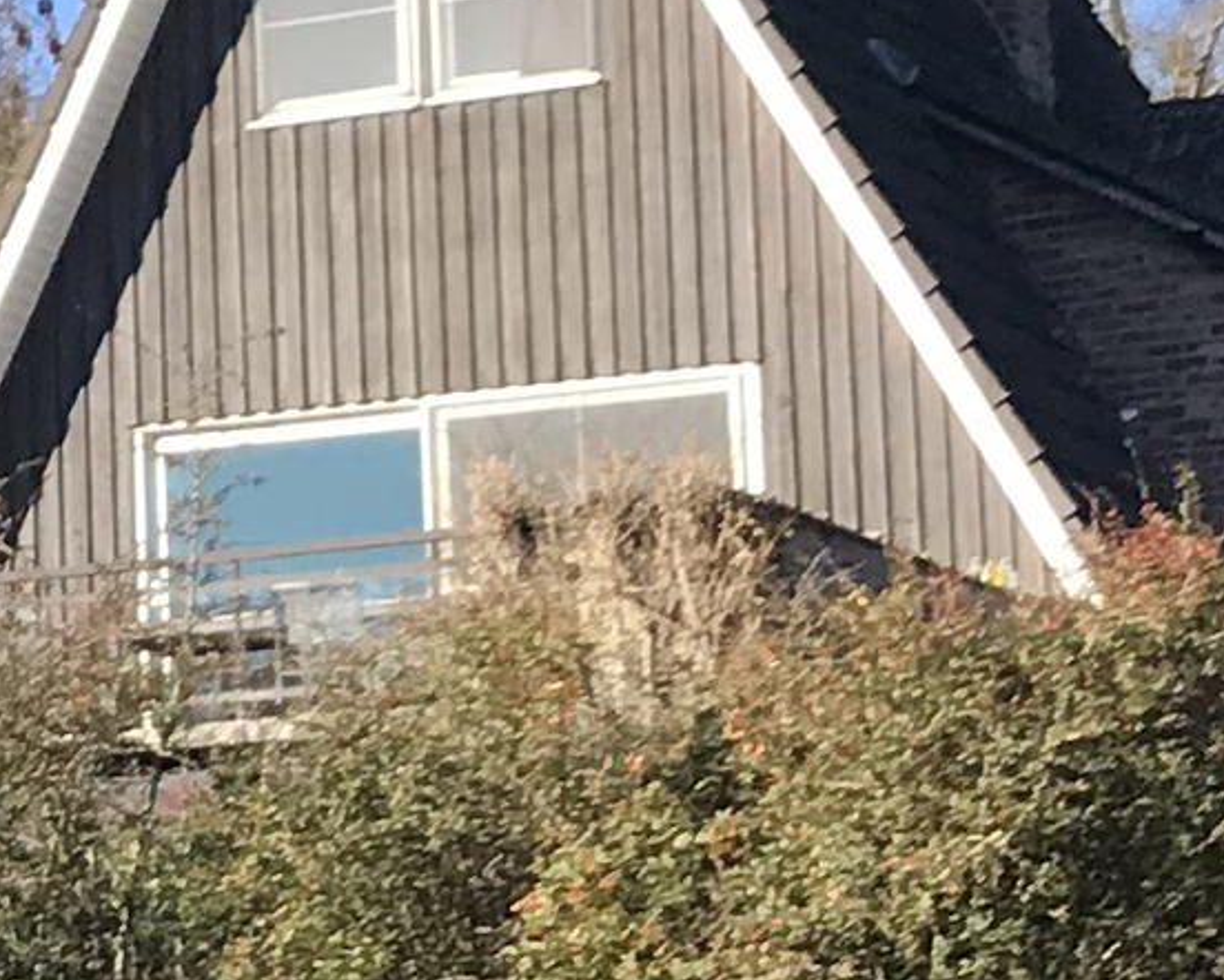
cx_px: -1570
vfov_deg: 8.1
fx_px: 6885
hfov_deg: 9.2
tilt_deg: +9.2
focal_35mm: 190
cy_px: 521
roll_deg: -0.5
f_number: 1.8
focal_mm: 3.99
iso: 20
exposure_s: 1/948
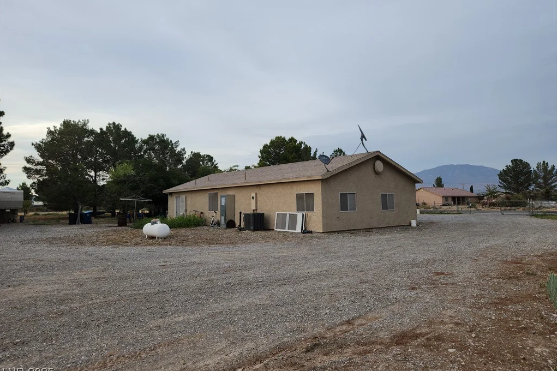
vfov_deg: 53.1
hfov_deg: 73.8
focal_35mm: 24
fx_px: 371
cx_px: 278
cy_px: 175
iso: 20
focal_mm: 5.4
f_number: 1.8
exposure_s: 1/208
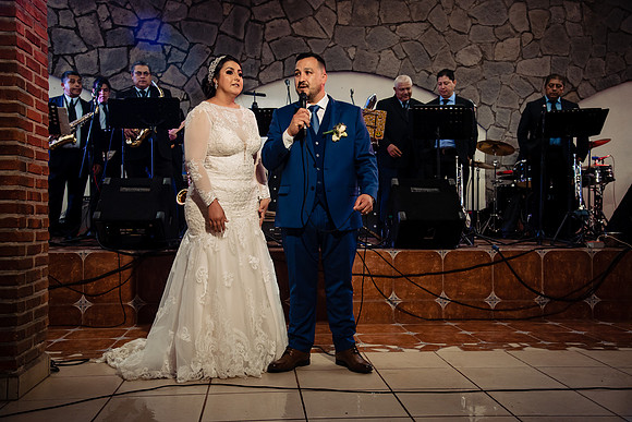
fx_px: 667
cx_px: 316
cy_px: 211
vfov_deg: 35.1
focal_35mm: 38
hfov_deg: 50.7
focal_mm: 38
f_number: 6.3
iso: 2000
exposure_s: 1/125
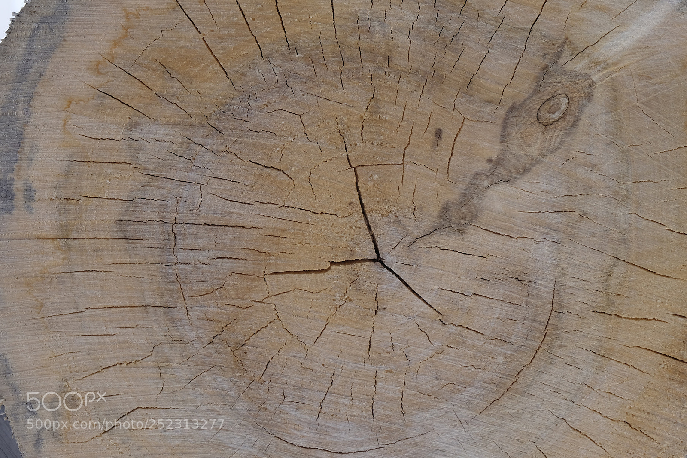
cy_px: 229
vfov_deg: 18.2
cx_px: 344
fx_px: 1431
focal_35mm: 75
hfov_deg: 27.0
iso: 200
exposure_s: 1/450
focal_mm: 50
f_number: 8
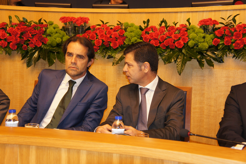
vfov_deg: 25.7
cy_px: 82
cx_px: 123
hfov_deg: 37.9
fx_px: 359
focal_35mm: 52
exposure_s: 1/60
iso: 500
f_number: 4.5
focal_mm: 35
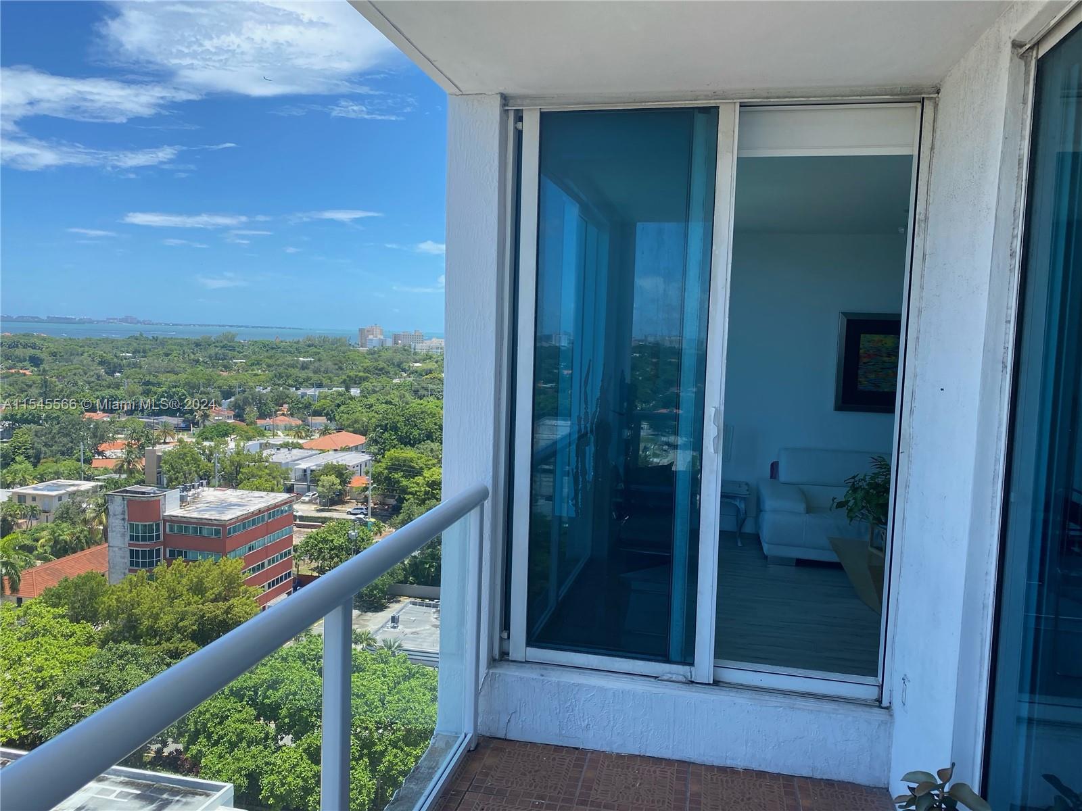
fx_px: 813
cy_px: 406
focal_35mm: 26
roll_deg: -1.8
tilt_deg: -6.3
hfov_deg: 67.3
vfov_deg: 53.1
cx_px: 541
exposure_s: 1/1464
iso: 32
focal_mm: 4.25
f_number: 1.8
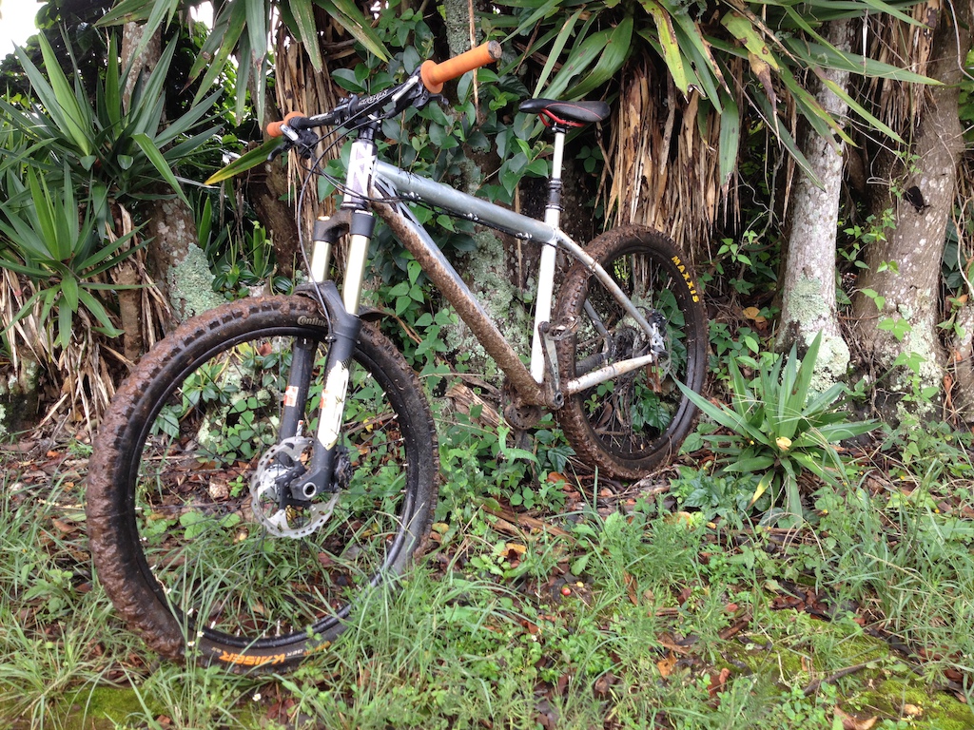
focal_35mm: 35
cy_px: 365
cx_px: 487
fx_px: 985
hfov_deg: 52.6
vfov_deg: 40.7
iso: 50
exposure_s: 1/122
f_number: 2.4
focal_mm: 4.28
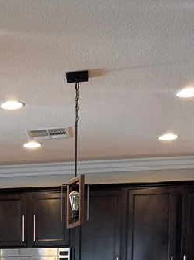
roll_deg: +0.7
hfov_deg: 19.4
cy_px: 333
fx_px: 547
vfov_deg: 23.7
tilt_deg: -5.2
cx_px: -11
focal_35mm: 73
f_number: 1.78
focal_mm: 6.76
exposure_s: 1/60
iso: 160
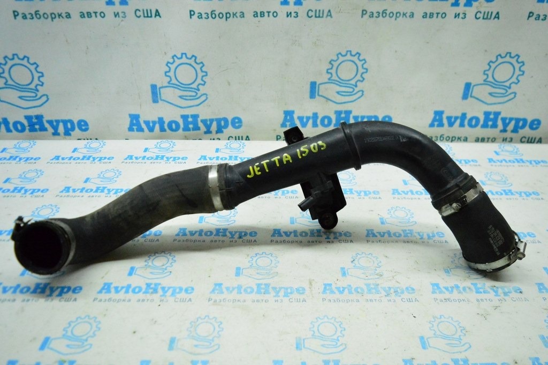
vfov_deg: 43.5
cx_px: 274
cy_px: 182
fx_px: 456
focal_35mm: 30
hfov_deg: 62.0
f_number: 4
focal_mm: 20
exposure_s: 1/800
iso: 6400
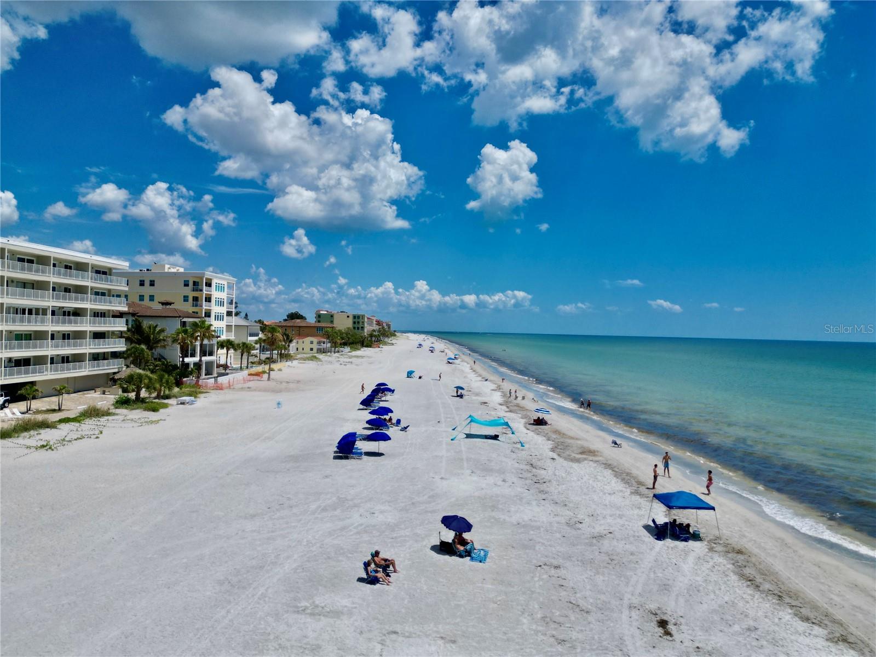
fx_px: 607
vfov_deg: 56.8
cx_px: 438
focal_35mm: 24
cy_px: 328
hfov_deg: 71.6
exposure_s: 1/8000
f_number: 1.7
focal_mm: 6.72
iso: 110
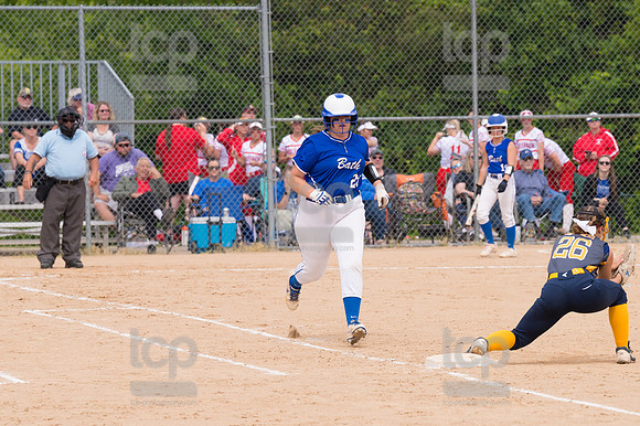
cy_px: 213
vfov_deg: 5.2
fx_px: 4655
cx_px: 320
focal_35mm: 262
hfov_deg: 7.9
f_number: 5.6
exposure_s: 1/1600
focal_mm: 175
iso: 320
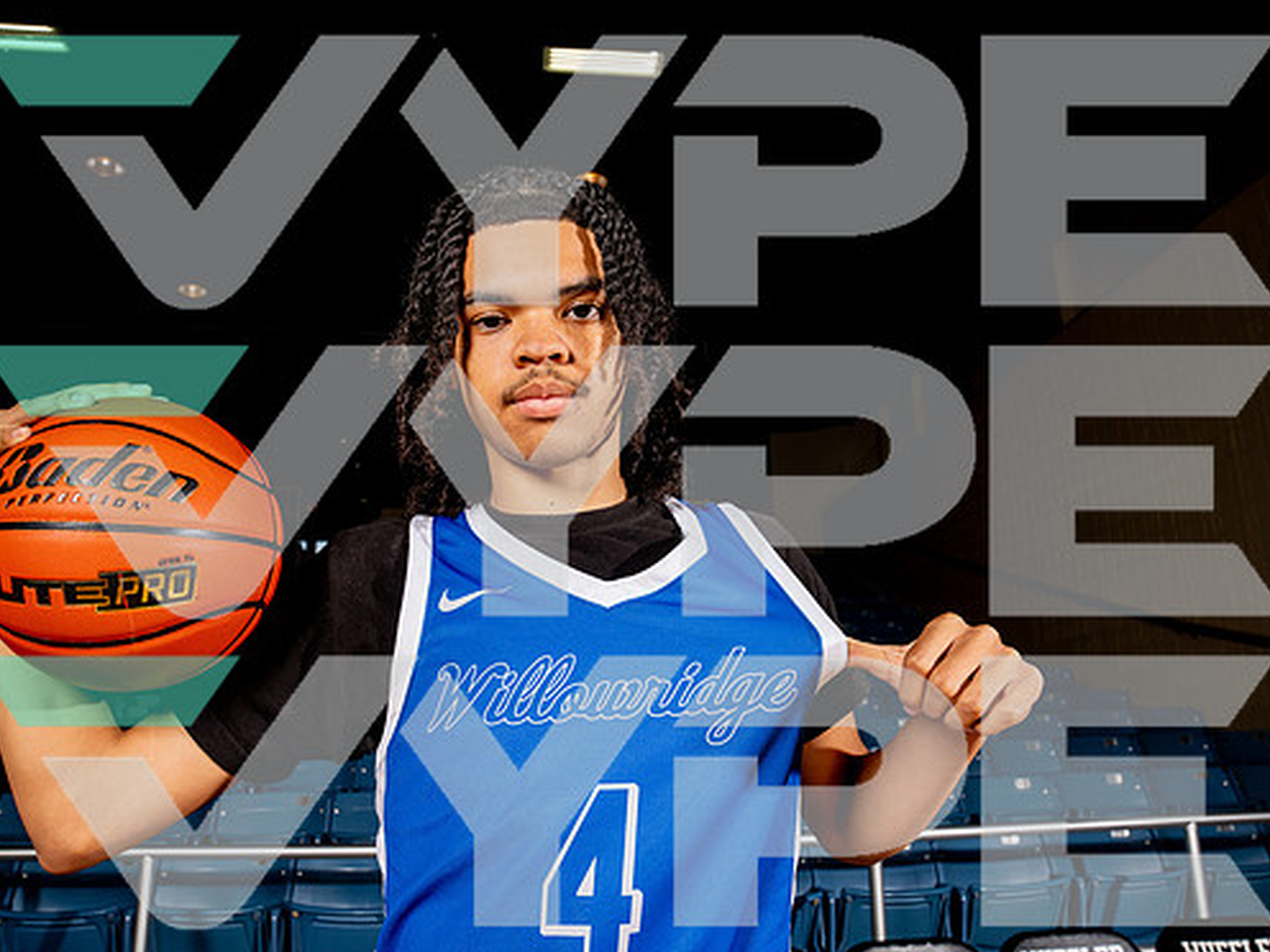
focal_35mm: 27
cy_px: 482
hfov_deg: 65.3
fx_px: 991
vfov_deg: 51.4
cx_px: 632
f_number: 7.1
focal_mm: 24
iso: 160
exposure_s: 1/125
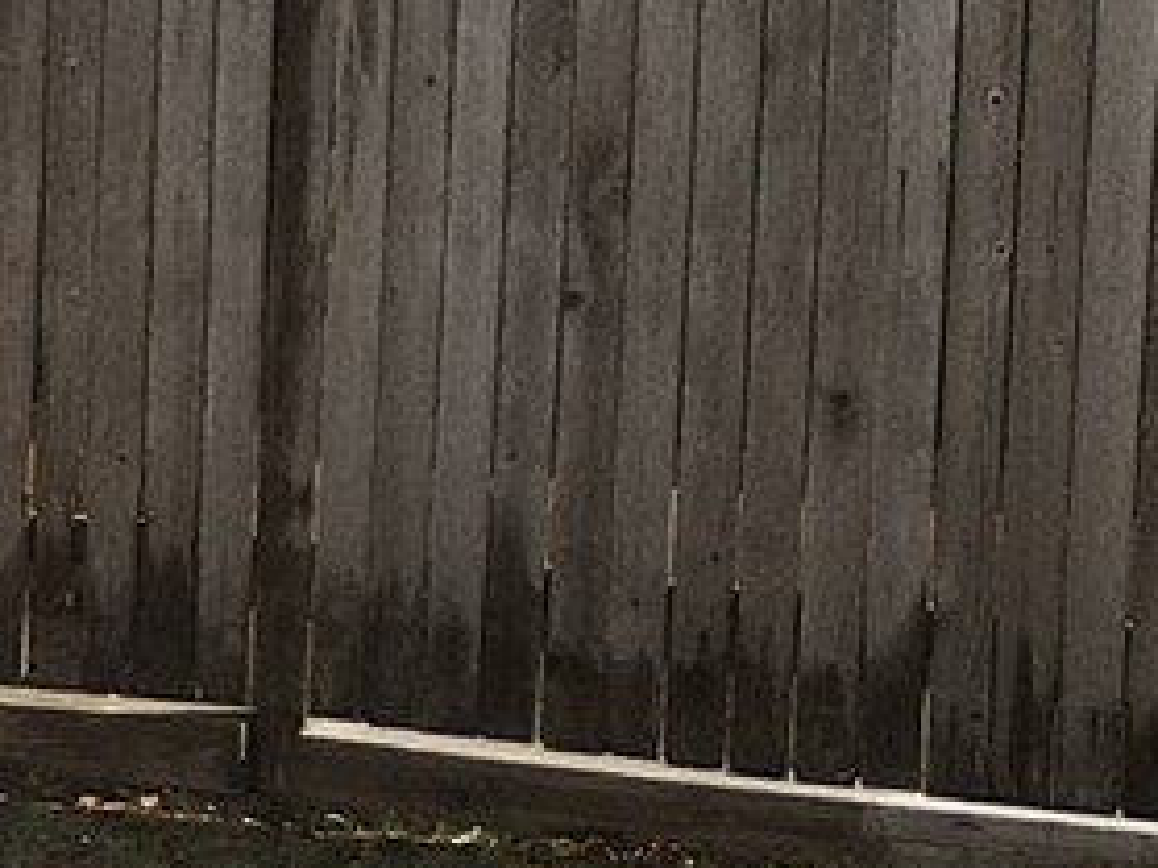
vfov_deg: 8.4
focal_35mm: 176
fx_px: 5885
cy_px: 432
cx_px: -2391
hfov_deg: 9.0
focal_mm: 4.5
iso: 100
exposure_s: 1/250
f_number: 2.8
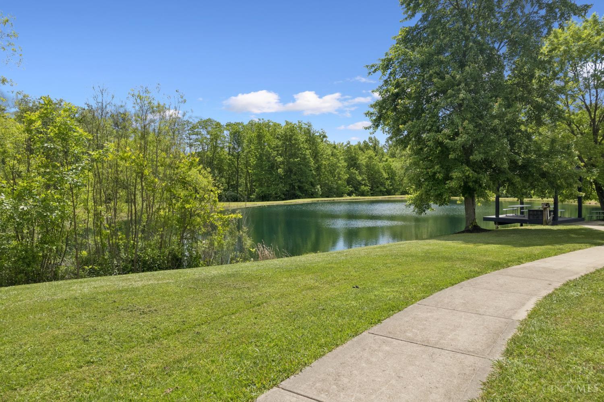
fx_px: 369
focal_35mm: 22
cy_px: 201
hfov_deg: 78.6
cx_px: 302
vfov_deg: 57.2
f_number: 2.8
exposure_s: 1/2500
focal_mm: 8.38
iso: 110
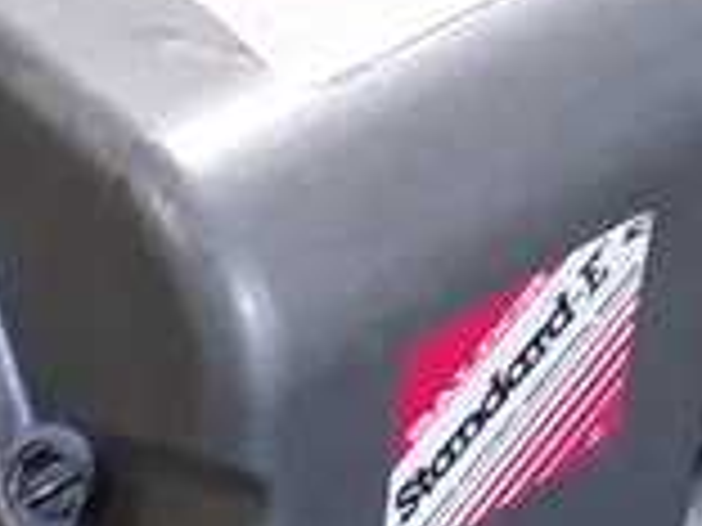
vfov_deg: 9.9
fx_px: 3022
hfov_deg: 13.2
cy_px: -13
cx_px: 202
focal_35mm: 149
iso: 160
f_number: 1.9
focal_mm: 2.47
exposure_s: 1/30
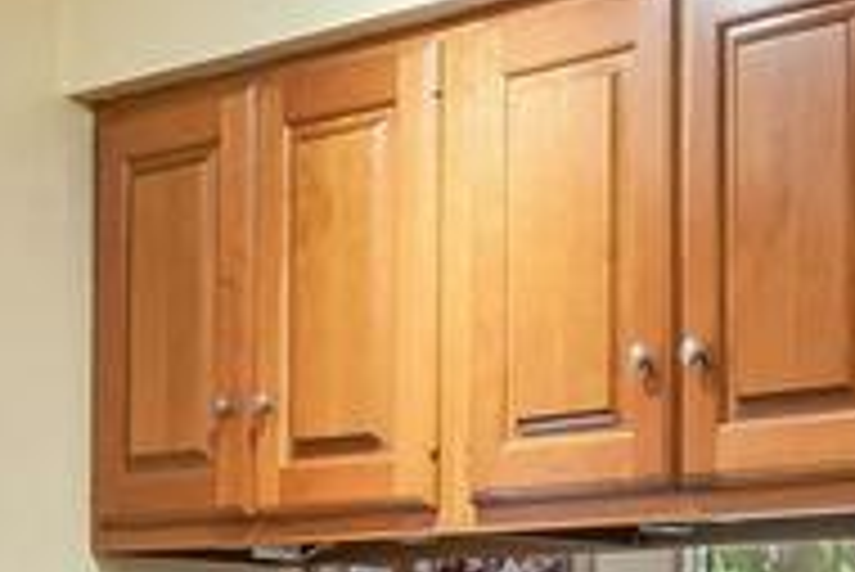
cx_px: 783
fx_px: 2519
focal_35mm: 106
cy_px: 761
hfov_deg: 18.9
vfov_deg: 12.5
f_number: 11
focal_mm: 14
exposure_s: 1/8
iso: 400
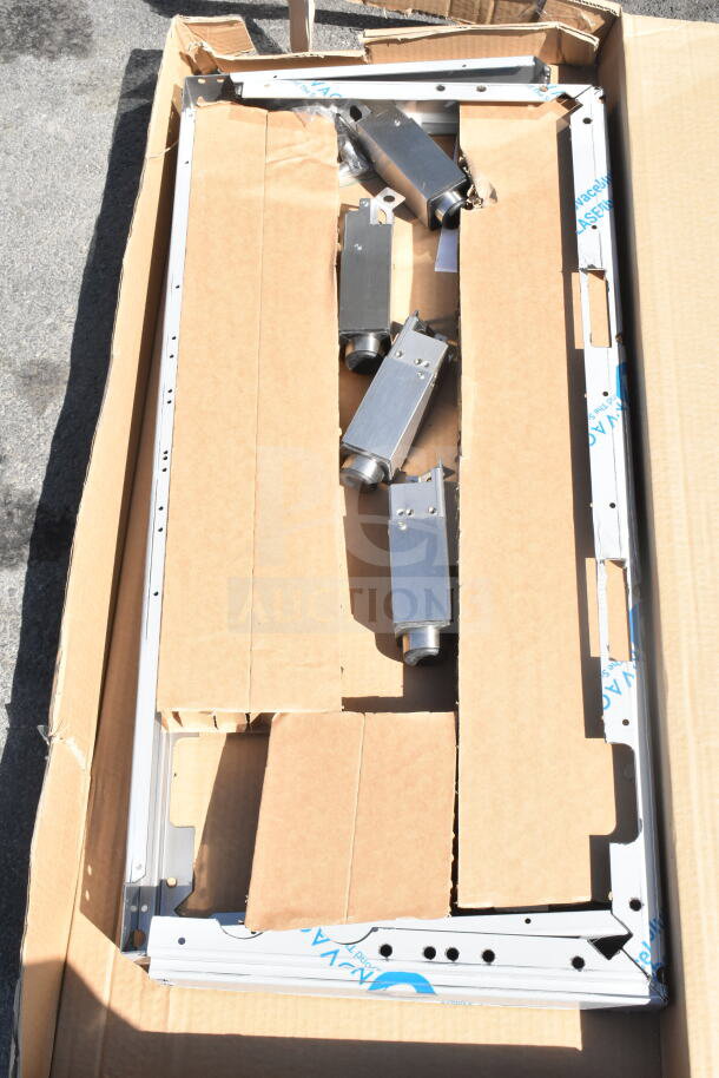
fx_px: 1212
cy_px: 539
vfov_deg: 47.9
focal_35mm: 40
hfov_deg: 33.0
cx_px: 360
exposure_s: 1/800
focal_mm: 27
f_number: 14
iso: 1600
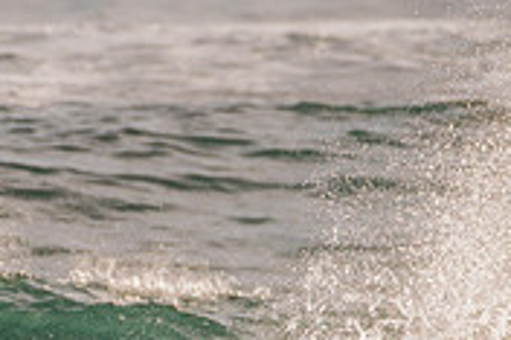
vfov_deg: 0.7
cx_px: 572
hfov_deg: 1.0
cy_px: 490
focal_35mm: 2024
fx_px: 28702
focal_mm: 500
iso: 140
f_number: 5.6
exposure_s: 1/2000
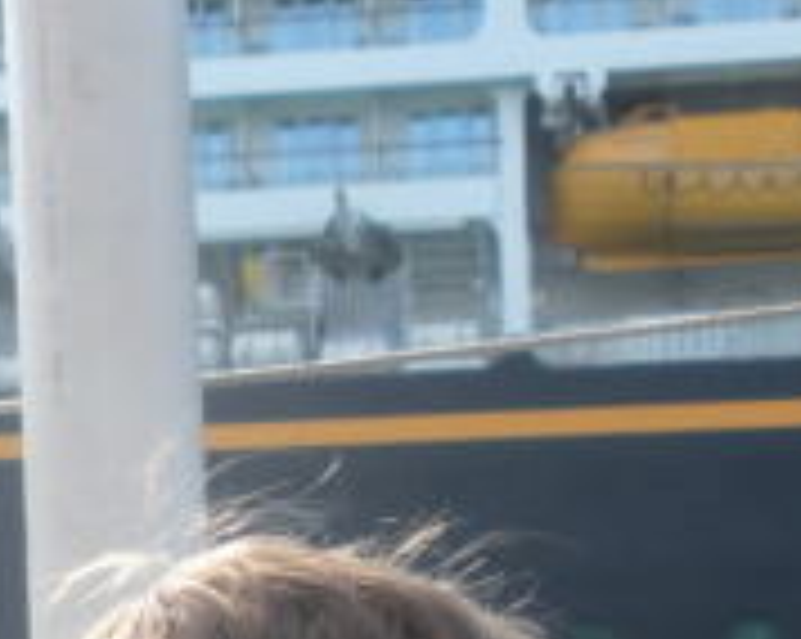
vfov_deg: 9.7
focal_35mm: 158
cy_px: 585
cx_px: 144
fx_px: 3742
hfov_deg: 12.2
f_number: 3.5
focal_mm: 6.3
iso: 64
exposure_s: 1/218
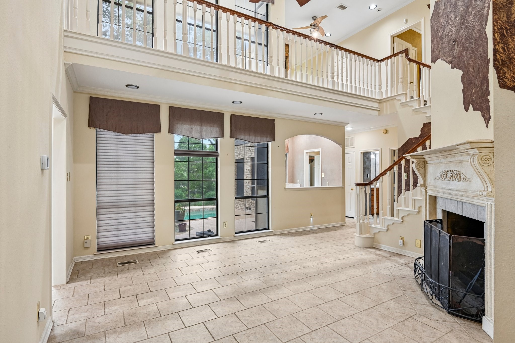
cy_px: 172
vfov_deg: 64.5
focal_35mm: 19
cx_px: 258
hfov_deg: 86.9
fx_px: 272
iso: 400
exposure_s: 1/15
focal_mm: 19
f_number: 8
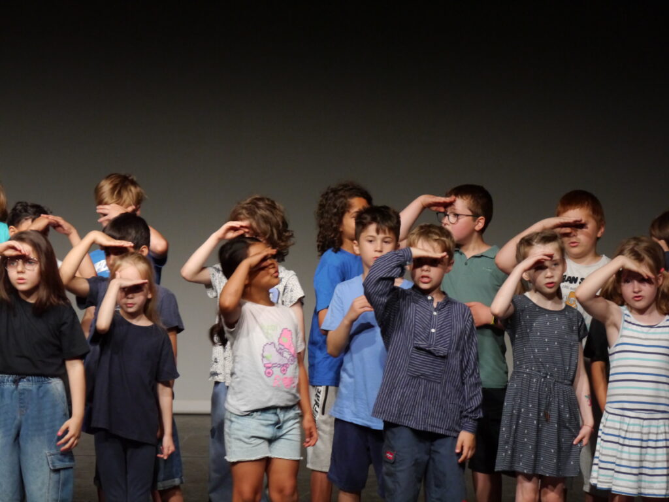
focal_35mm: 138
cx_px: 334
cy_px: 251
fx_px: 2667
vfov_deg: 10.7
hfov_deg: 14.3
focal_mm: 69
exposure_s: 1/60
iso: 1600
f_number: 5.4
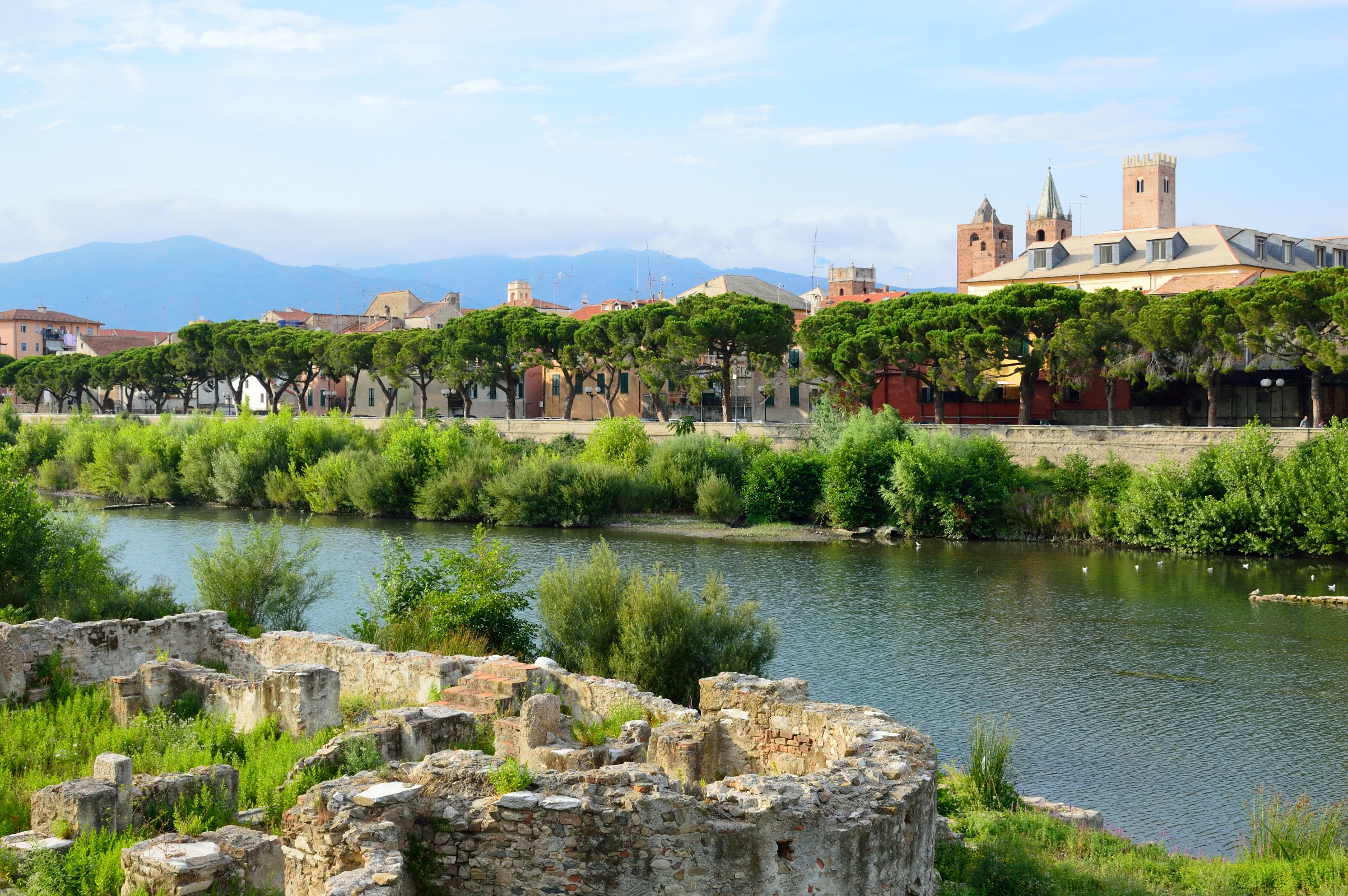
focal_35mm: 40
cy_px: 448
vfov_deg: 33.0
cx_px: 674
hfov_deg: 48.0
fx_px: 1515
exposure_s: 1/400
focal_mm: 27
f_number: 10
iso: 400
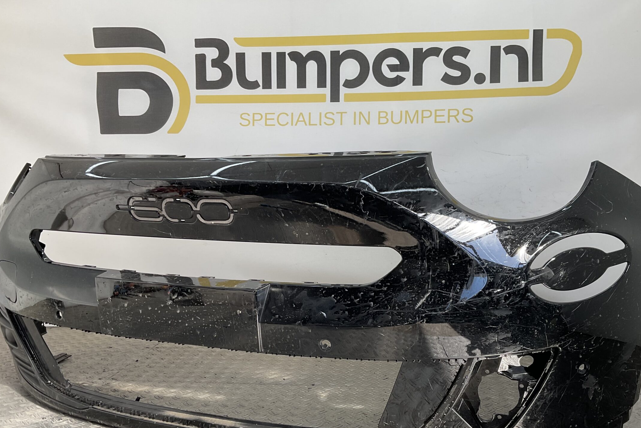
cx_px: 340
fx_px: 641
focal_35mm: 36
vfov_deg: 36.6
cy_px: 277
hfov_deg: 53.1
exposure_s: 1/237
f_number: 1.8
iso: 16
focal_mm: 3
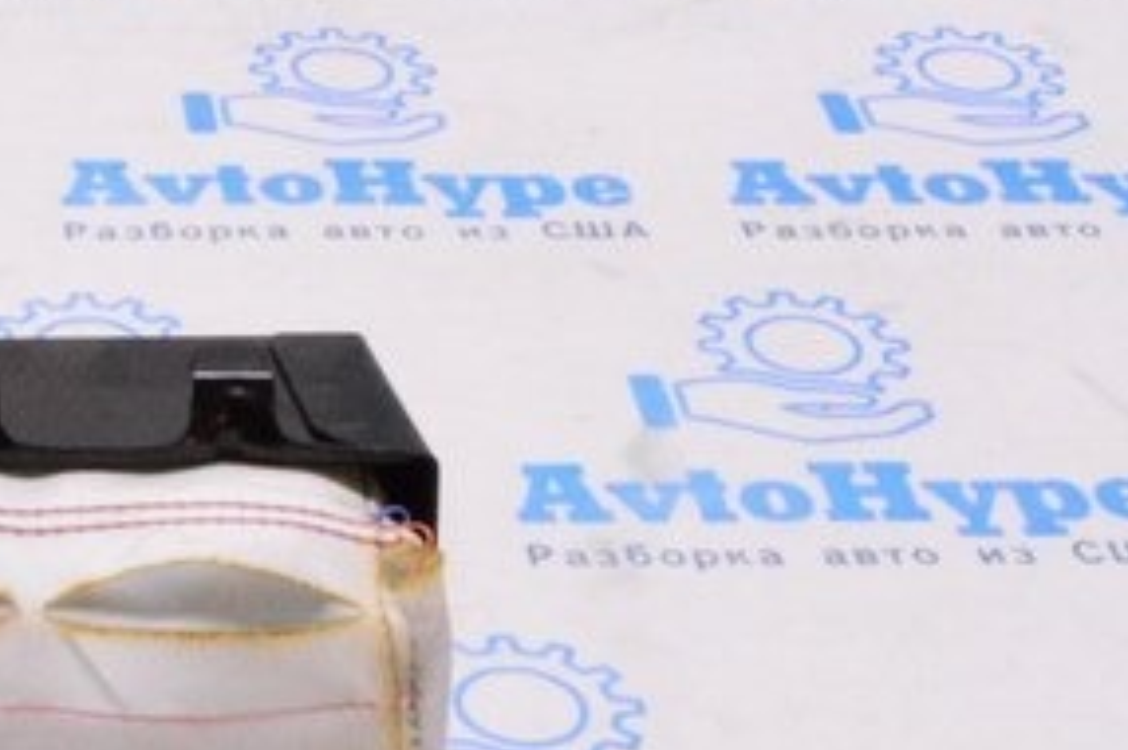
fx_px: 3693
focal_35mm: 118
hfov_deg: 16.5
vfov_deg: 11.5
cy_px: 618
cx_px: -319
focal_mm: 22
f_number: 25
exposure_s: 1/30
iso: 6400
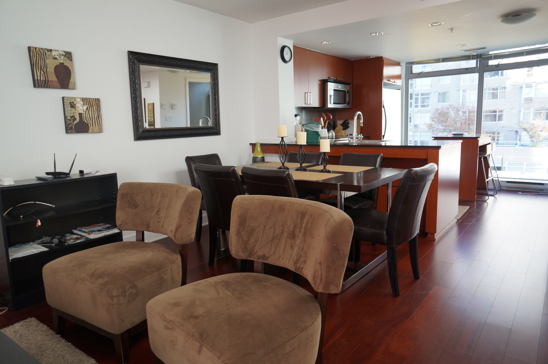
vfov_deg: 53.0
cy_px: 182
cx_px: 274
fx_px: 365
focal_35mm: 24
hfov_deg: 73.8
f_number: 4
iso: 200
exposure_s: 1/60
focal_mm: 16
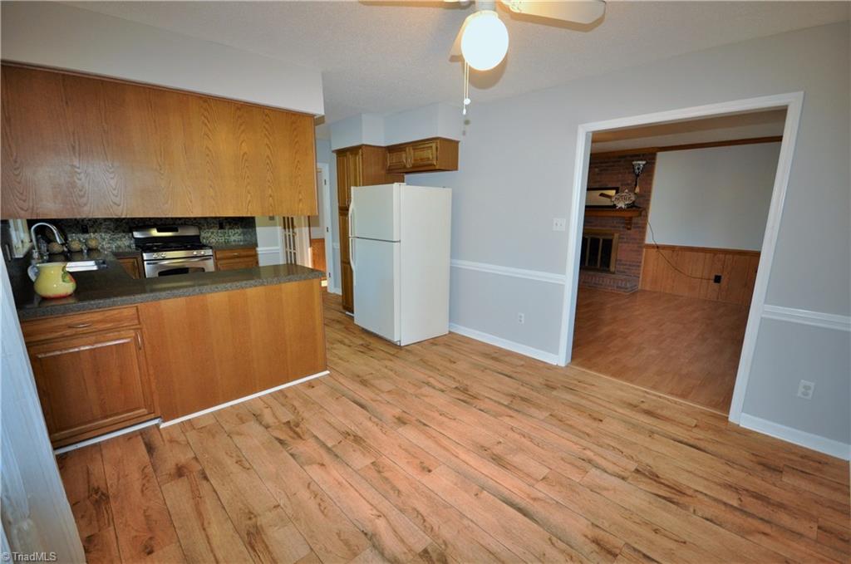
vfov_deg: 77.1
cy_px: 282
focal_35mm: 15
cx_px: 426
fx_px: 354
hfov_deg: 100.5
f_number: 4
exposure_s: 1/60
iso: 800
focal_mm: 10
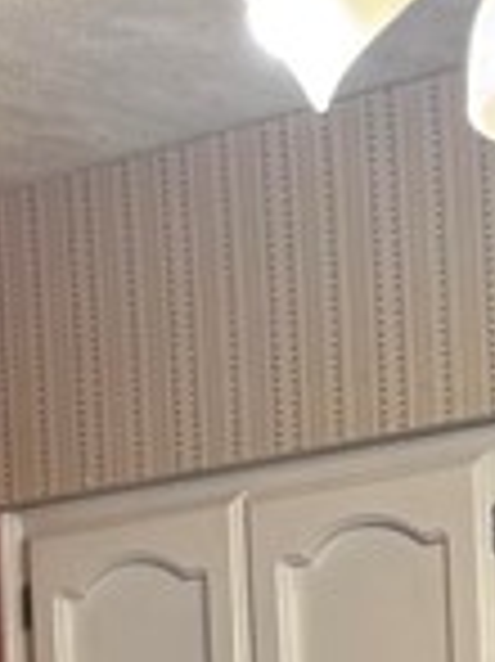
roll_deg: +2.4
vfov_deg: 10.4
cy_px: 1103
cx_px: 338
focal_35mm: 181
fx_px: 3456
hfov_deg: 8.2
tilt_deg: +0.7
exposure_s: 1/60
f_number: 1.6
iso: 125
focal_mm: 5.96
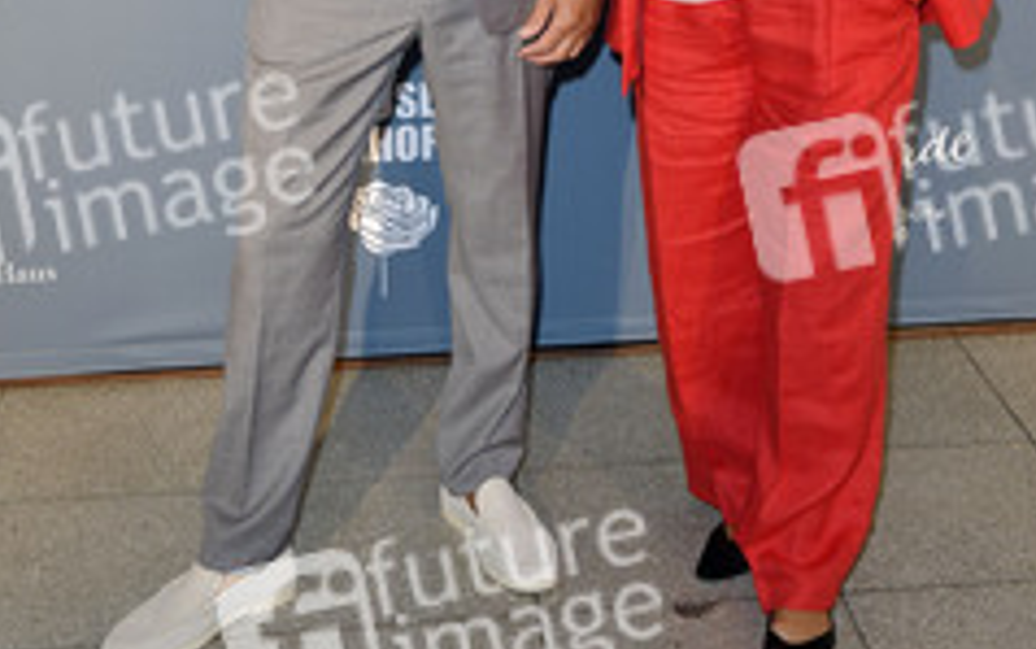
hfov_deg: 34.0
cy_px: -39
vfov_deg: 20.8
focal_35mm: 60
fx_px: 1695
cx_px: 566
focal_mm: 35
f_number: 5.6
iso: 1250
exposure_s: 1/200
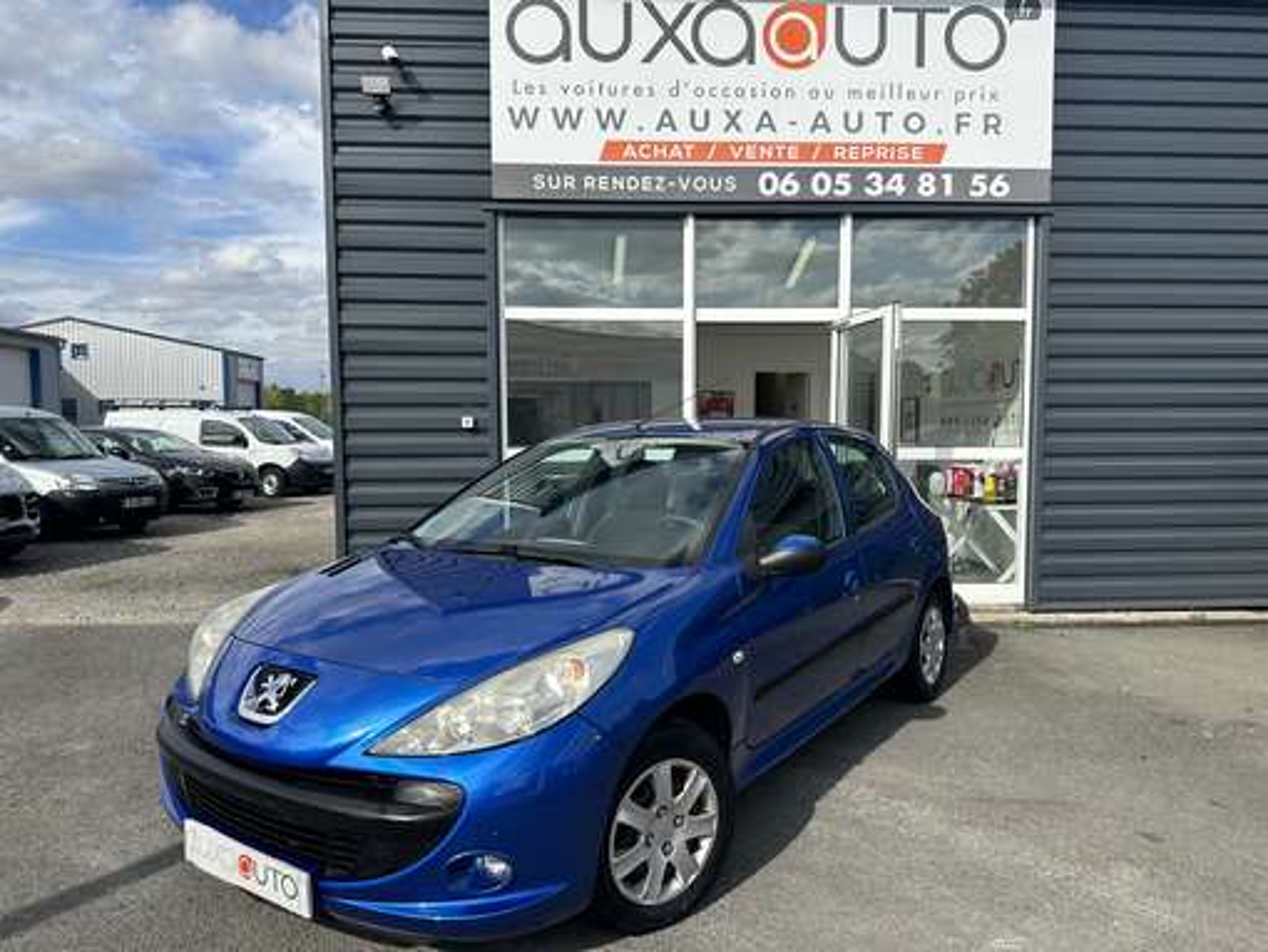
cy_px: 476
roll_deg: +0.3
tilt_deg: -4.0
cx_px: 634
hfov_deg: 71.6
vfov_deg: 56.9
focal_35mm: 24
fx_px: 880
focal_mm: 6.86
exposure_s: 1/3155
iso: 80
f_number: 1.78
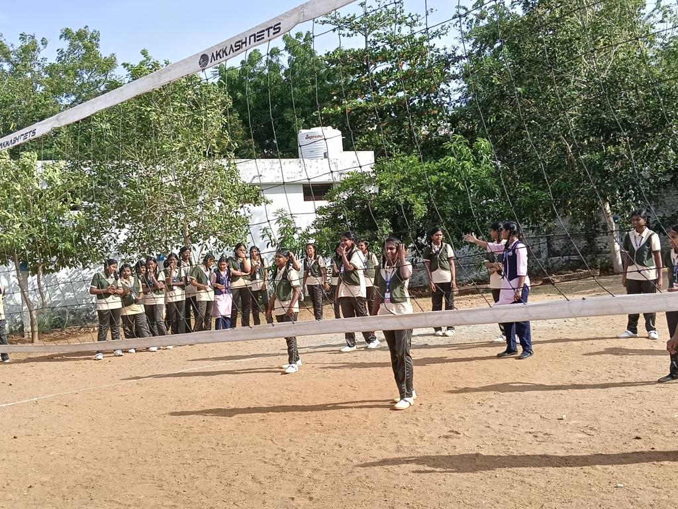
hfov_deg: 45.8
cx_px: 339
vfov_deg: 35.1
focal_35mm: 41
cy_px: 254
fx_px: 803
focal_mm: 3.98
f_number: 1.8
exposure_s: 1/359
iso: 50
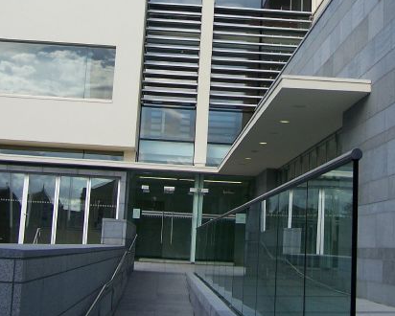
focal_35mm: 72
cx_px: 244
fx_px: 842
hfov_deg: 26.3
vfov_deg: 20.9
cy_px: 46
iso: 80
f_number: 4
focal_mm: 6.3
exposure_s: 1/800
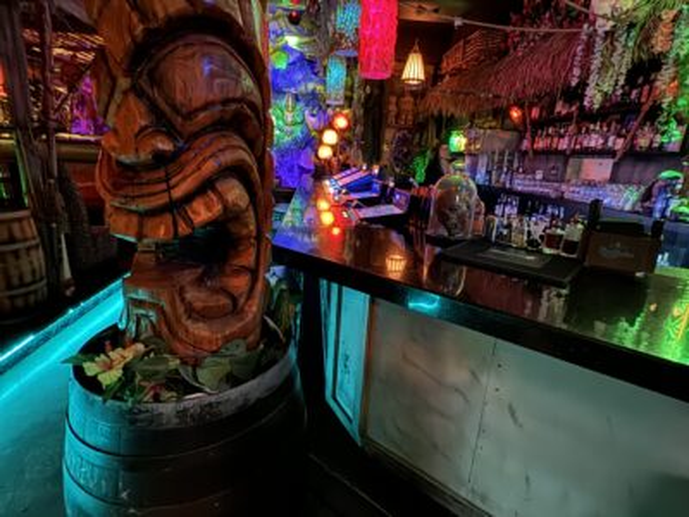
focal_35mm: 14
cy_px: 258
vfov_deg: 85.7
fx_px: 279
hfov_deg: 102.1
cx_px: 344
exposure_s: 1/8
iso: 2500
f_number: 2.2
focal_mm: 2.22
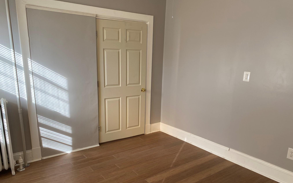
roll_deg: -0.8
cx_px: 146
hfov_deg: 66.5
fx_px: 224
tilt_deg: -13.5
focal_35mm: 28
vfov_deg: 44.4
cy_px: 108
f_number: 1.8
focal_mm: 4.25
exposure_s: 1/132
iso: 32
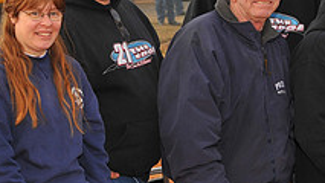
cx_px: 325
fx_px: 1966
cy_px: 183
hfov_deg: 9.4
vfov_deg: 5.3
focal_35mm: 228
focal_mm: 80
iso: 400
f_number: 8
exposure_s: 1/320
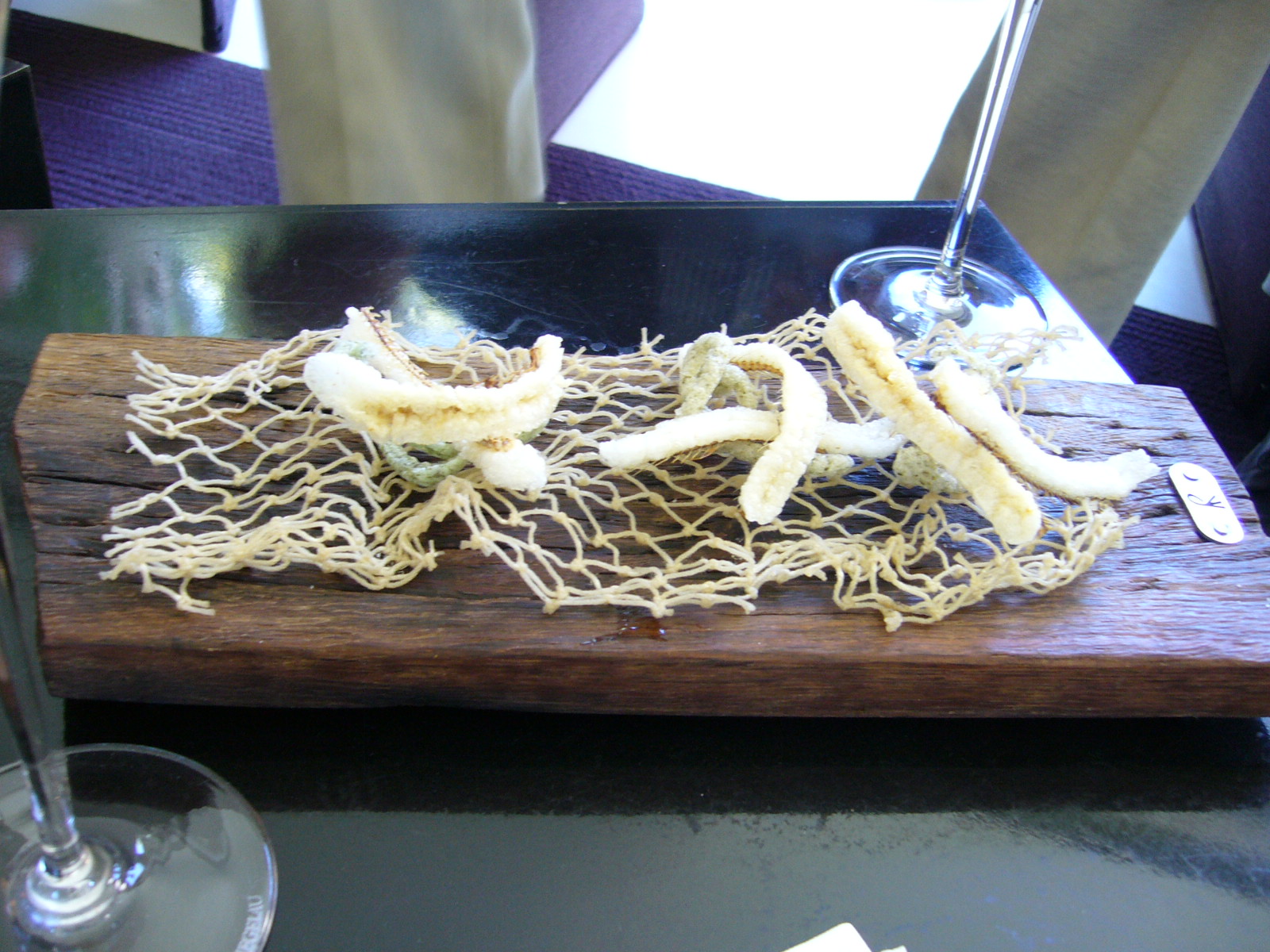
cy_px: 476
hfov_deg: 52.6
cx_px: 635
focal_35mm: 35
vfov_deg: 40.7
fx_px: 1284
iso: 125
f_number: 2.8
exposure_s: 1/15
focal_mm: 5.8
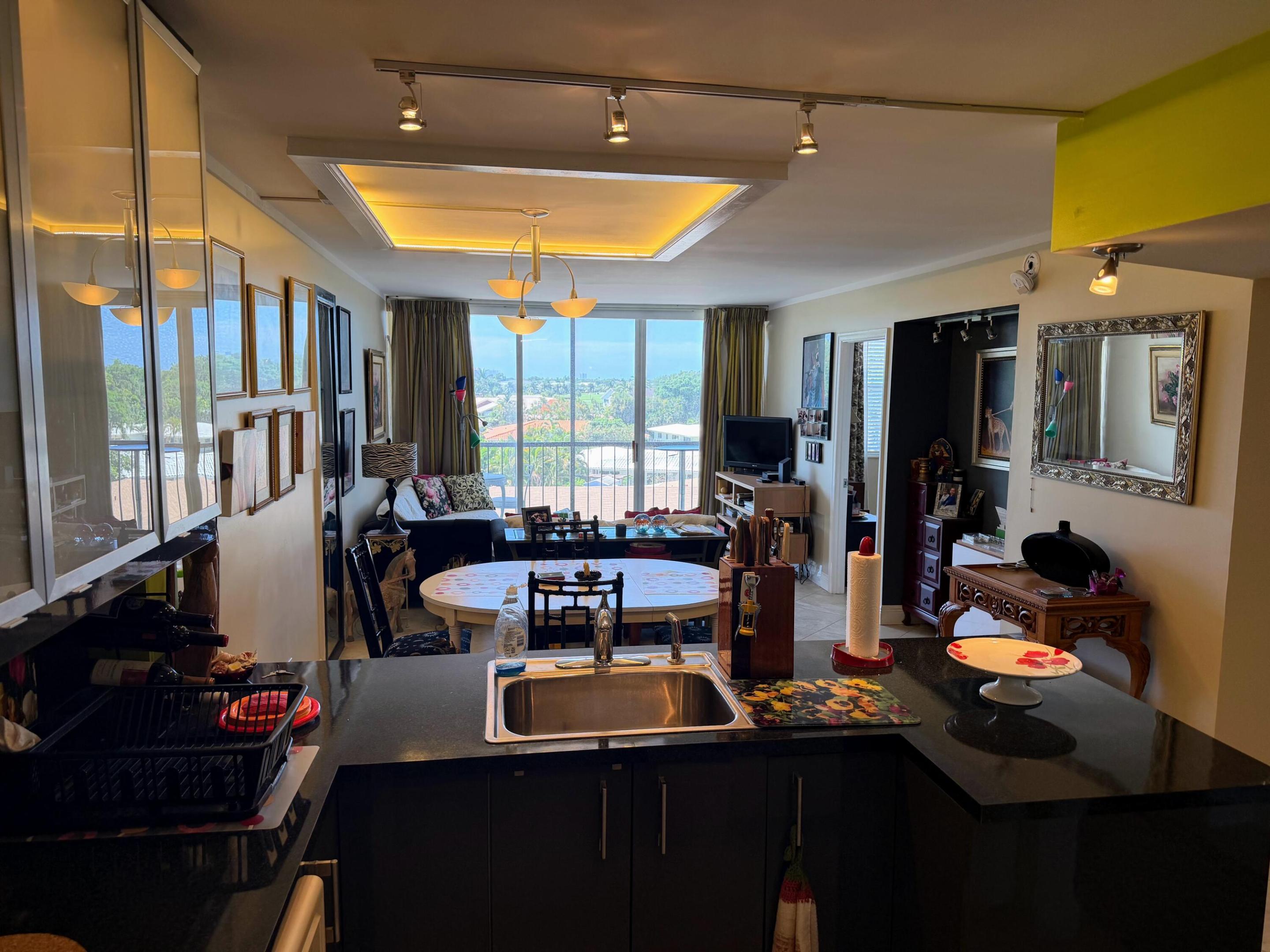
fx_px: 881
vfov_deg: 56.8
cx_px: 635
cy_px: 476
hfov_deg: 71.6
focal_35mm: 24
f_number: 1.78
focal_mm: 6.76
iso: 125
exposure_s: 1/195
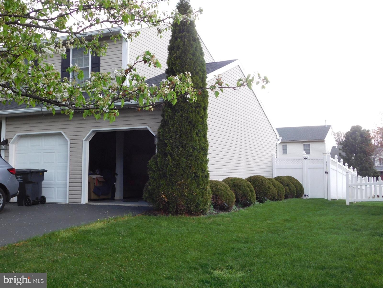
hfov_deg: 46.8
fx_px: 443
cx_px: 192
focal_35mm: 40
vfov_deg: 36.0
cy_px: 144
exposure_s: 1/125
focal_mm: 7.1
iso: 125
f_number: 3.6
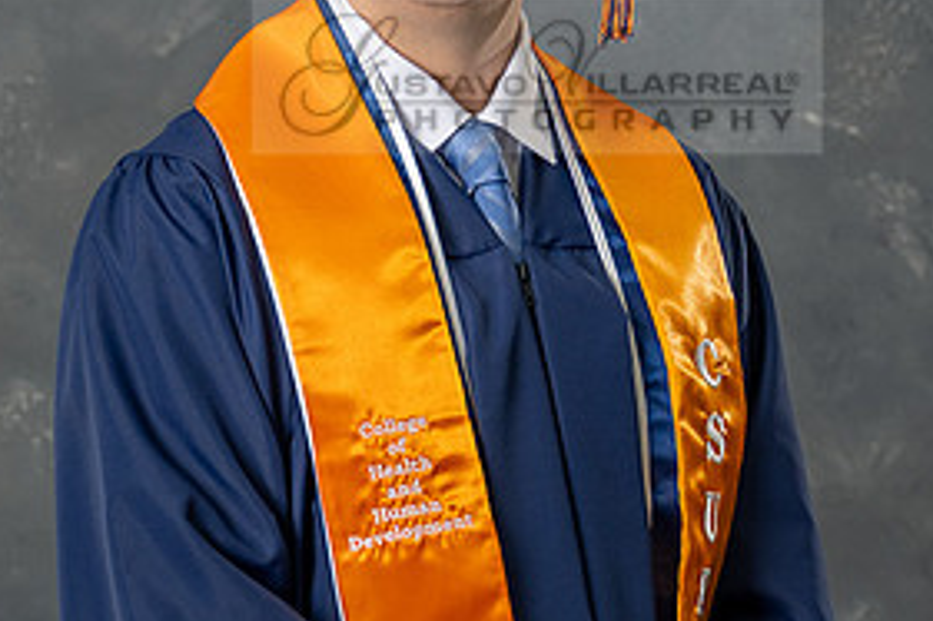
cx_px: 543
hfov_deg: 11.7
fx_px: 4533
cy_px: 340
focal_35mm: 175
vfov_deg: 7.8
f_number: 3.5
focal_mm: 52
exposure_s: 1/200
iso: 200
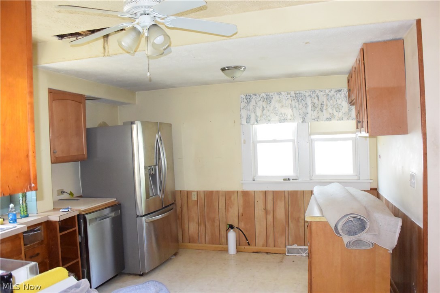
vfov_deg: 47.9
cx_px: 220
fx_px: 330
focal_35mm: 27
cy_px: 146
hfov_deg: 67.4
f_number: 3.5
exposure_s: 1/60
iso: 2200
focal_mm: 10
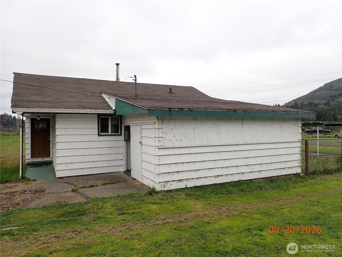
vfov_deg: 54.9
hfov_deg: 69.4
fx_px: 247
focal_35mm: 25
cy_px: 128
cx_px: 171
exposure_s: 1/640
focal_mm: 4.5
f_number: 2.8
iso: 100
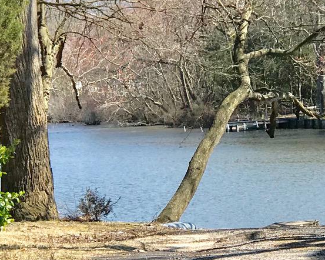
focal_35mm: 203
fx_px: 1952
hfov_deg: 9.5
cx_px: 223
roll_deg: +2.9
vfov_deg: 7.6
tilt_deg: -1.3
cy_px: 151
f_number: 2.8
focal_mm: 6.6
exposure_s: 1/515
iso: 20
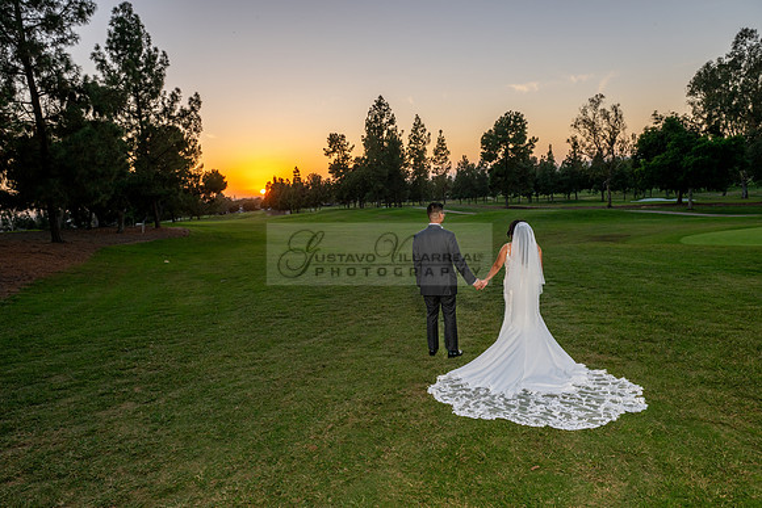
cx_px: 381
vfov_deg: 53.2
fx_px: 508
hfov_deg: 73.7
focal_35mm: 24
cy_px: 254
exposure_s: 1/160
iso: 320
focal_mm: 24
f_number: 7.1
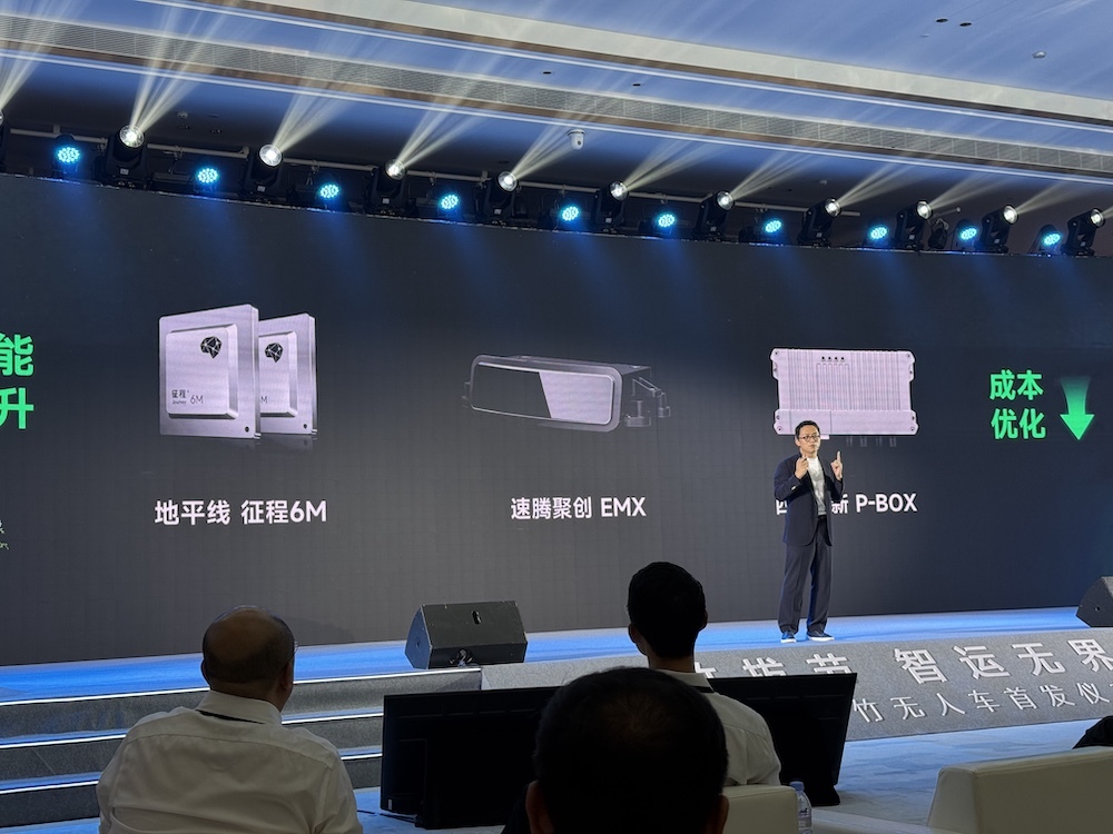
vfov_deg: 30.3
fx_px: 1543
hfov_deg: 39.7
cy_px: 417
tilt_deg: +5.0
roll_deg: +1.6
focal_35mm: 48
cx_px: 556
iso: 125
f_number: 1.78
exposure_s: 1/100
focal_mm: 6.76
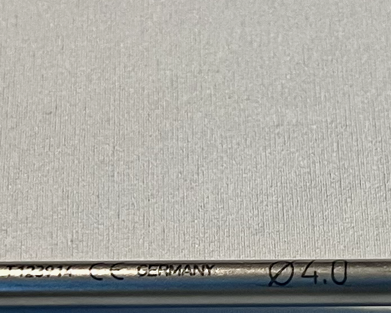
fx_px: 1713
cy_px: 278
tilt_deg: -58.7
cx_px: 343
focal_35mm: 148
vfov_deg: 10.4
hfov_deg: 12.9
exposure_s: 1/60
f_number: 1.5
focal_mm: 5.7
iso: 100
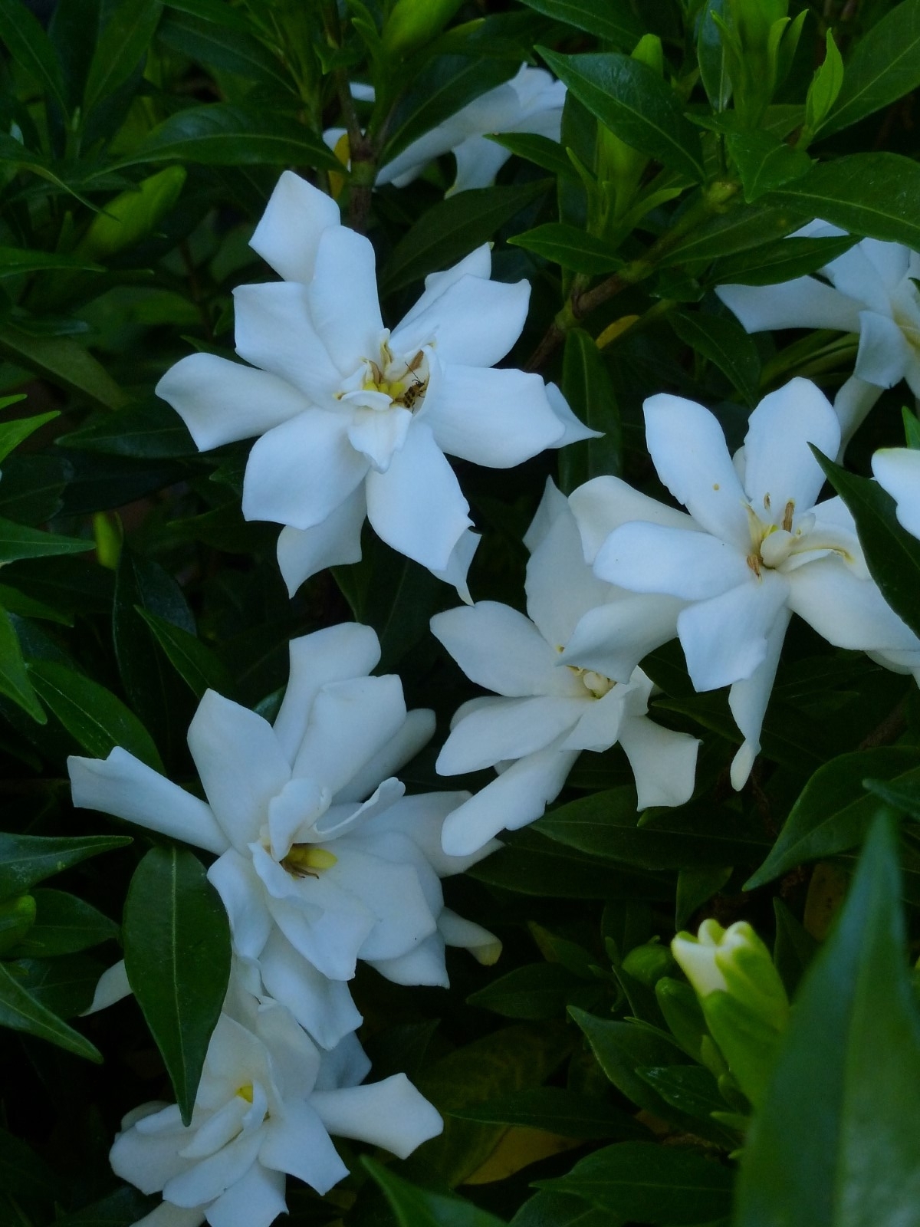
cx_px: 460
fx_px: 2906
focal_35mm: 82
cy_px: 614
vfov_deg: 23.8
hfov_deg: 18.0
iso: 320
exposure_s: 1/60
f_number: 4.8
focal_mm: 14.8
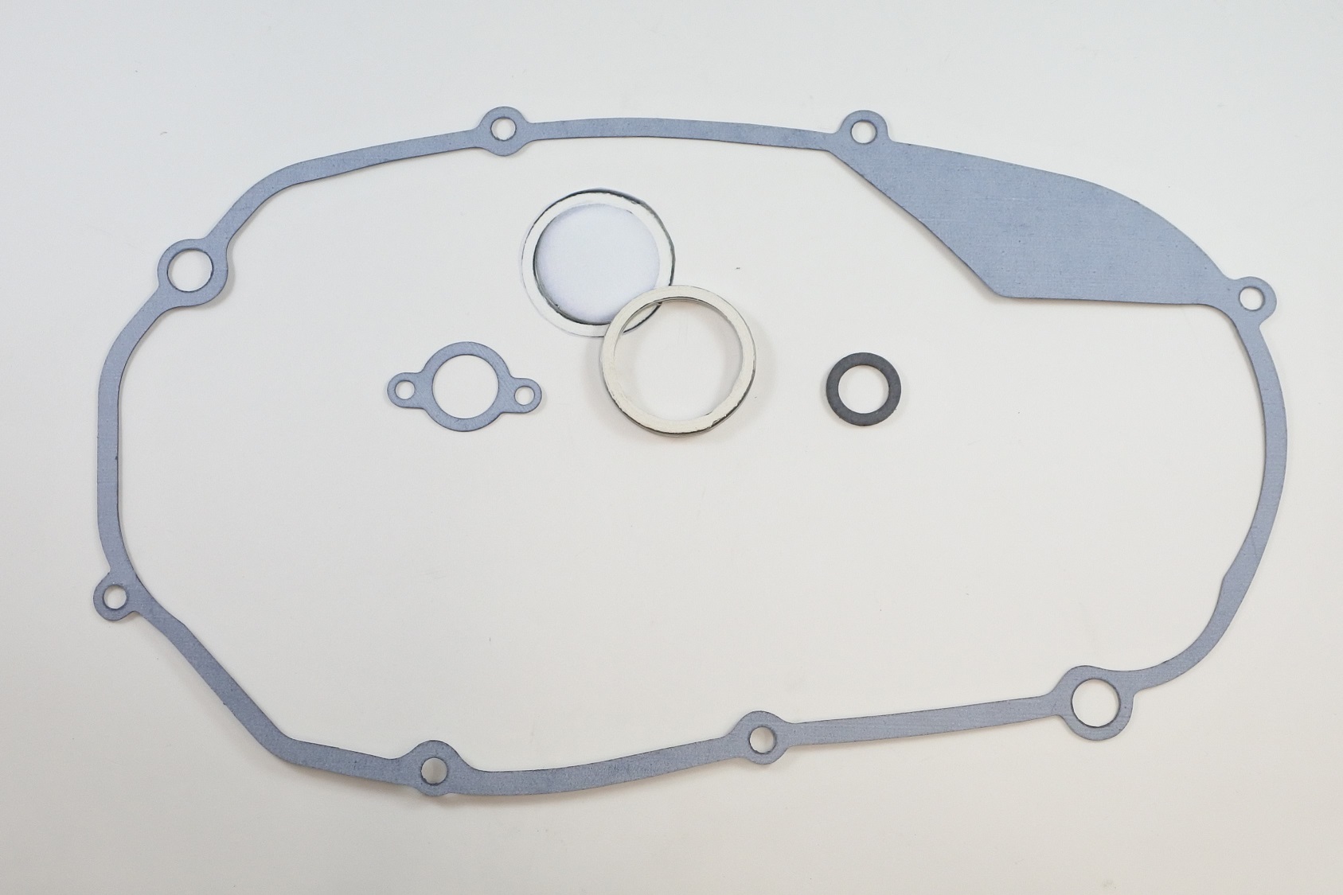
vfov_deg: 37.9
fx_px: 1306
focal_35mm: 35
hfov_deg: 54.4
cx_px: 672
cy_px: 448
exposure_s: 1/160
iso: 400
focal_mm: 13.1
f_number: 4
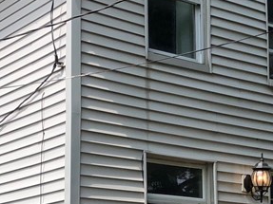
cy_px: 217
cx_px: 166
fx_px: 788
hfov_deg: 19.6
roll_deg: -0.1
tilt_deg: +6.2
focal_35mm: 100
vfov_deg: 14.5
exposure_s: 1/1736
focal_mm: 3.99
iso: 20
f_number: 1.8
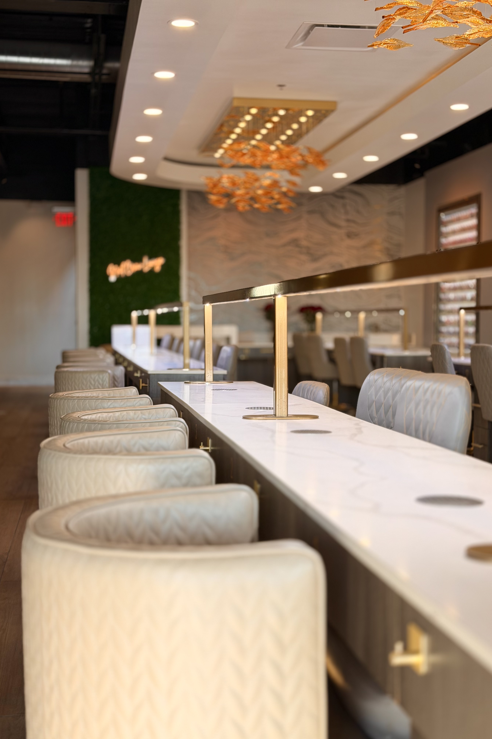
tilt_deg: -3.1
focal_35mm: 50
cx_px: 263
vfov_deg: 39.6
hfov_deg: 27.0
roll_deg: -0.6
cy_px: 370
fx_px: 1025
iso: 64
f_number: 1.78
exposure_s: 1/231
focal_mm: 6.76
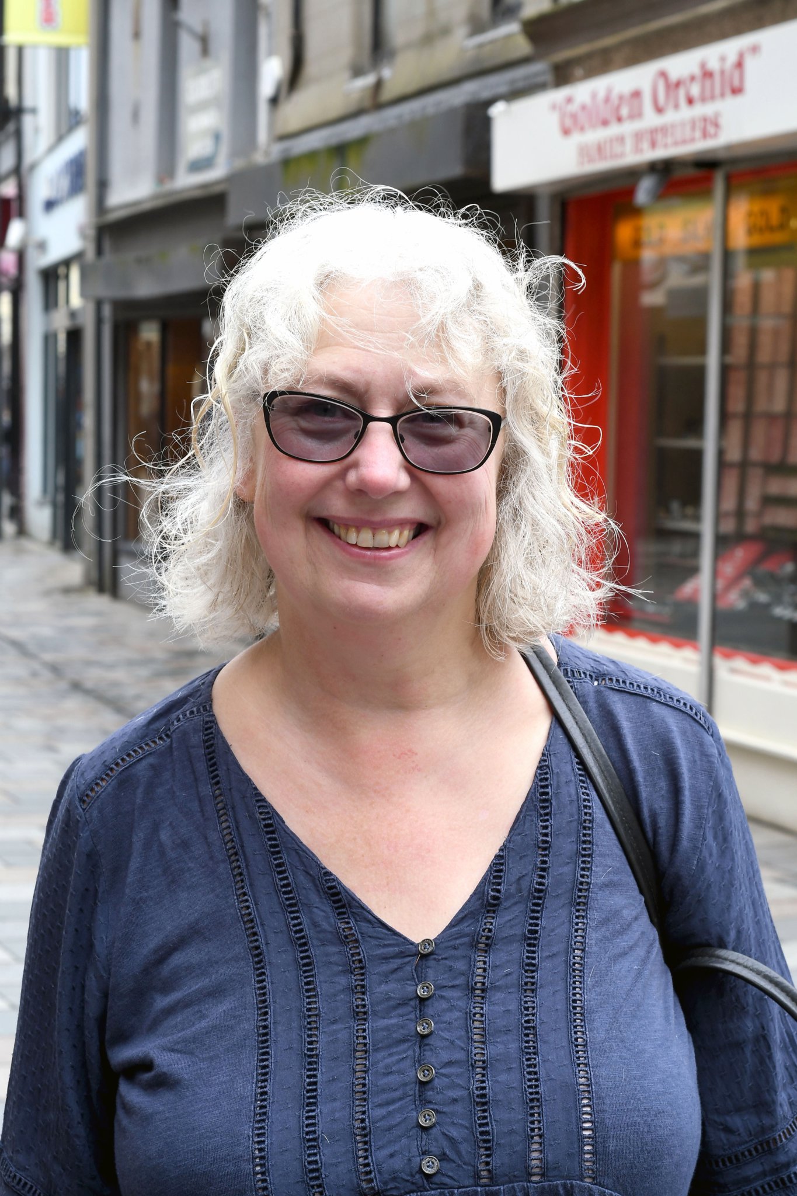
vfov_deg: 27.0
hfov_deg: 18.2
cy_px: 598
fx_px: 2491
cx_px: 398
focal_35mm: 75
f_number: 10
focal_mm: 50
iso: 320
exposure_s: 1/160
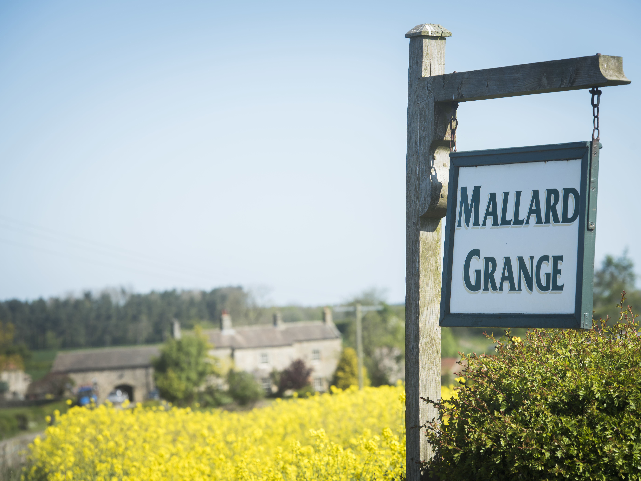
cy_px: 241
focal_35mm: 174
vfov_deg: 8.5
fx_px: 3222
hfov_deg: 11.4
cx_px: 326
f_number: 9
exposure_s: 1/200
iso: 100
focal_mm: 160
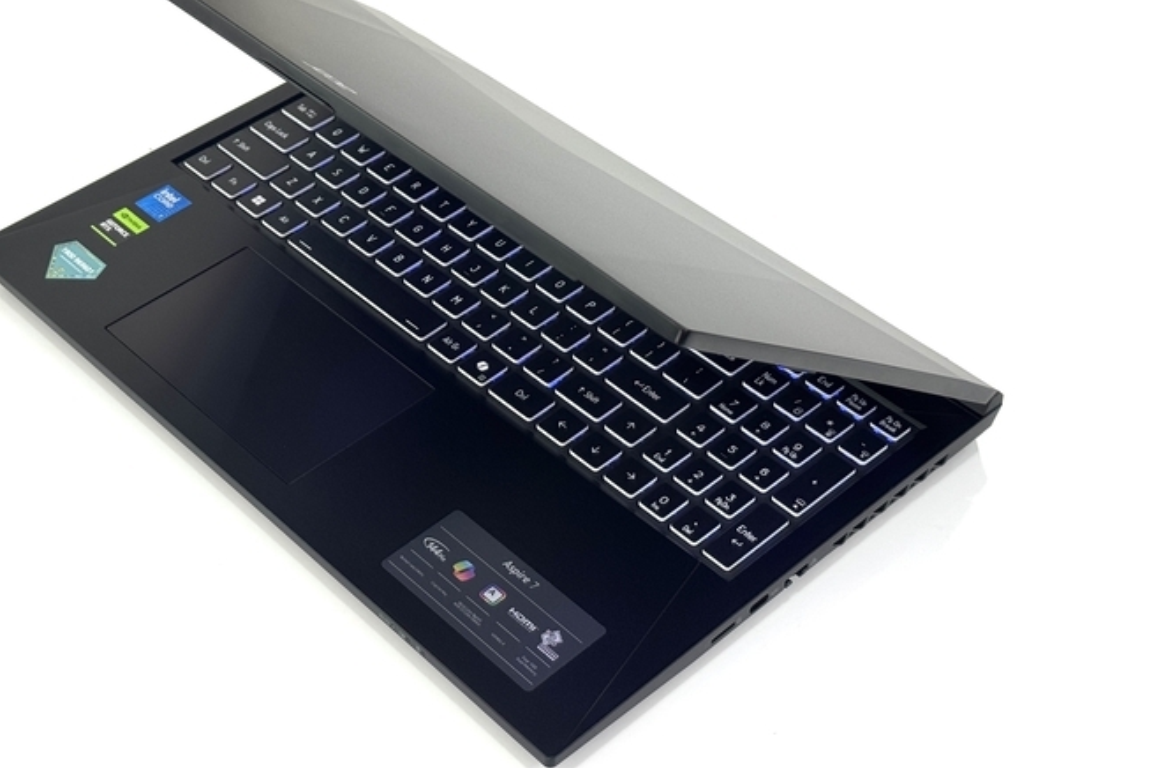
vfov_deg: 22.2
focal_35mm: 61
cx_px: 467
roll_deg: +1.8
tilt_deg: -41.7
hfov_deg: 32.8
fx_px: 1954
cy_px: 292
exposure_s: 1/121
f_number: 1.78
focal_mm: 6.76
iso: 64
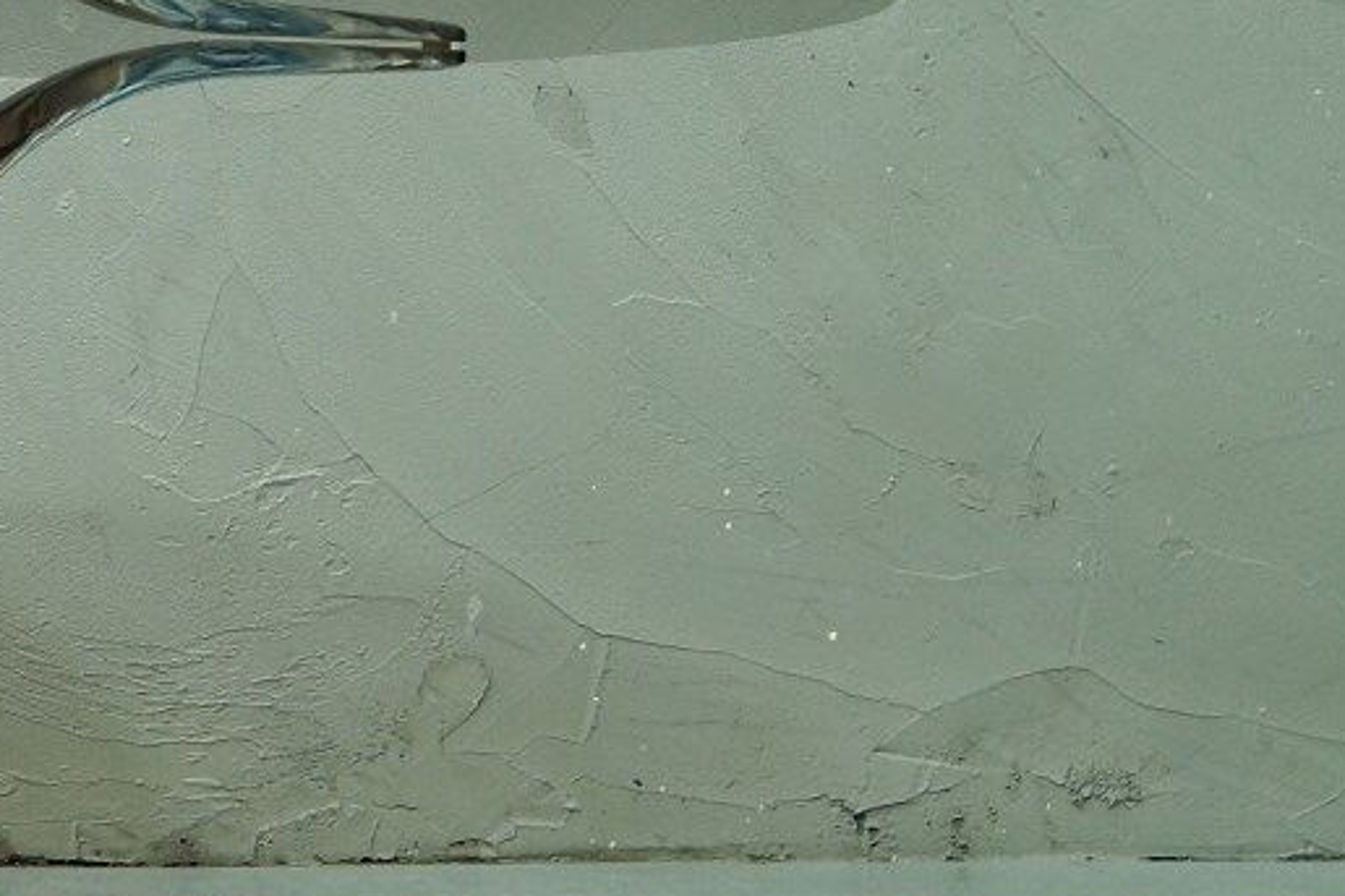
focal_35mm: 102
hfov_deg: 19.0
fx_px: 3809
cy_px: 434
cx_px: -225
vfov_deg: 13.4
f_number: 6.3
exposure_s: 1/20
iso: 400
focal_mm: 28
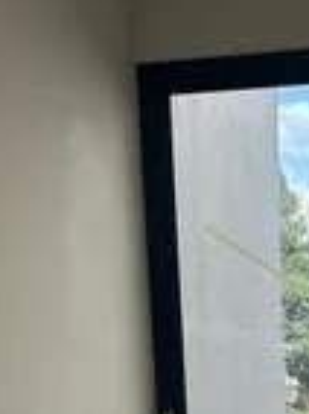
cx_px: 405
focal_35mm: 110
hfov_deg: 13.0
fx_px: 1313
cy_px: 536
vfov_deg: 16.9
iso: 50
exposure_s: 1/1196
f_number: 1.5
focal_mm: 5.7
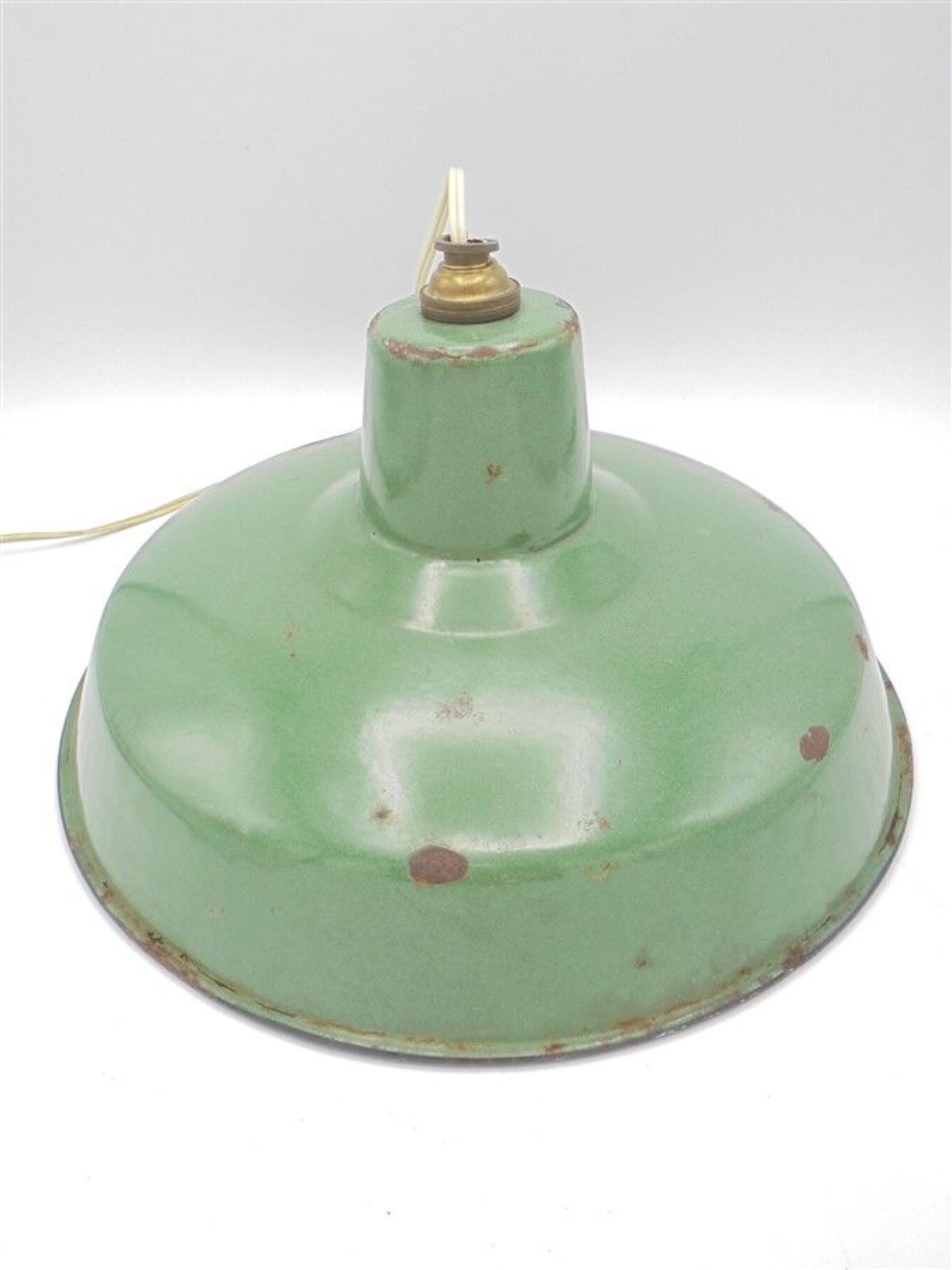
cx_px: 476
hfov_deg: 48.2
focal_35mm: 29
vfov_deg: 61.7
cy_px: 635
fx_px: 1063
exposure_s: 1/100
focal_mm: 5.3
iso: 100
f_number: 3.7
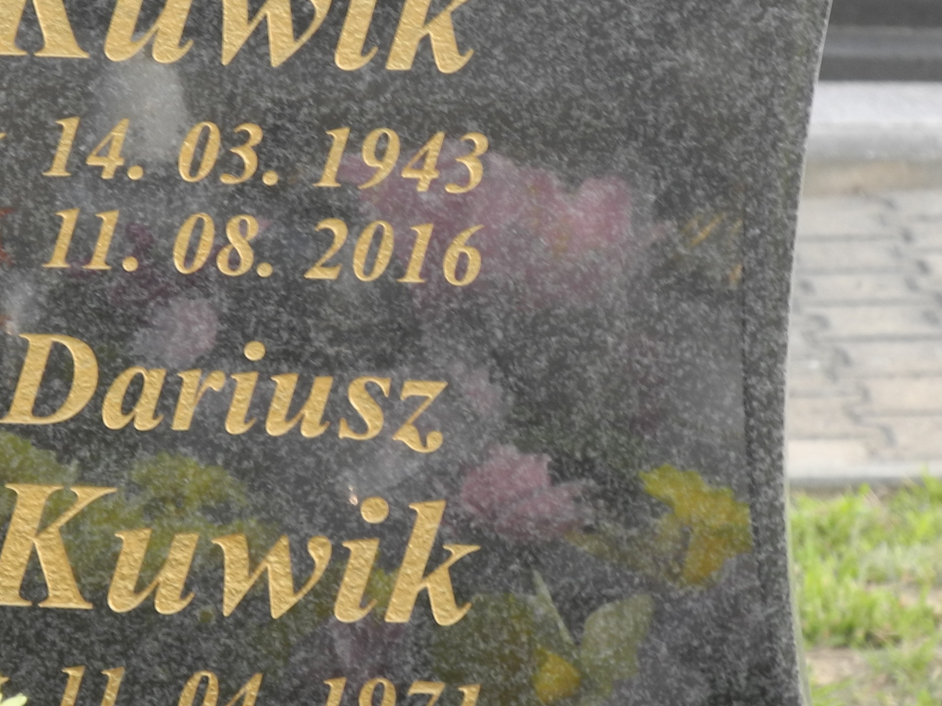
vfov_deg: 5.1
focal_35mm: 289
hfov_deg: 6.9
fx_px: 7865
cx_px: 317
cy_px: 261
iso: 100
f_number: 5
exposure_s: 1/30
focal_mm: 28.9
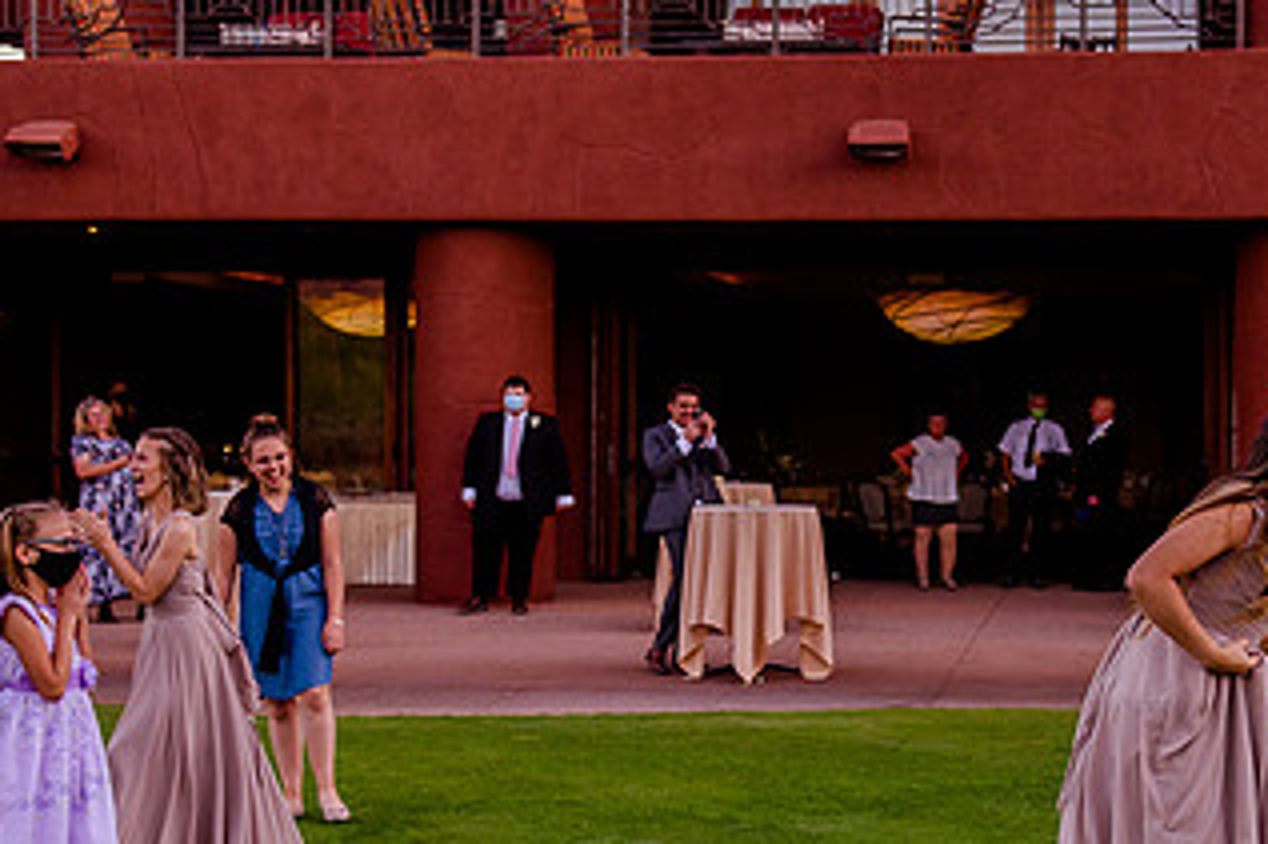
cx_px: 822
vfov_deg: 17.3
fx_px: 2781
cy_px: 450
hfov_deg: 25.6
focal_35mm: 79
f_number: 3.2
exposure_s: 1/320
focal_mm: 40
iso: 640
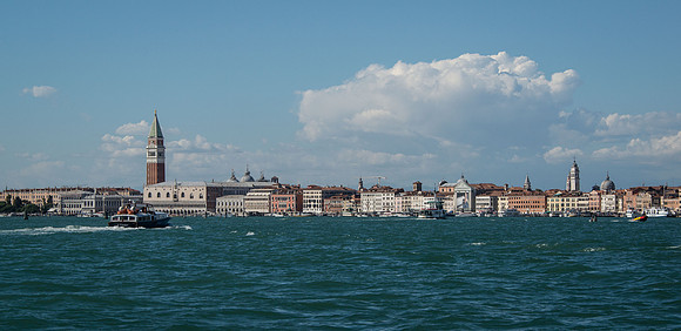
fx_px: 2158
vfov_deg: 8.8
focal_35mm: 123
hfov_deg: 17.9
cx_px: 355
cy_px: 198
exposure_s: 1/1600
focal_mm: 92
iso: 500
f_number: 9
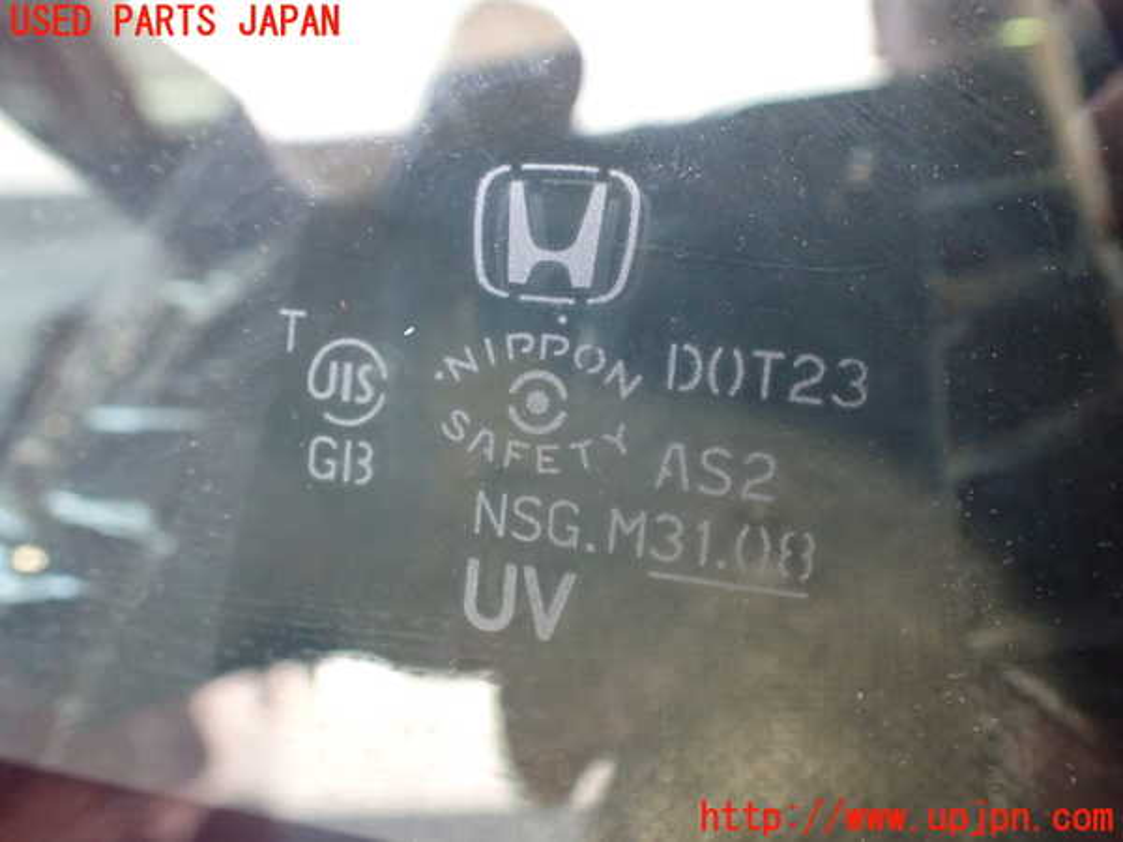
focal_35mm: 30
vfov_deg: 46.8
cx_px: 562
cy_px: 421
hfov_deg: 60.0
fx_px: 973
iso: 800
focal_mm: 5.4
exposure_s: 1/100
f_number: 2.3
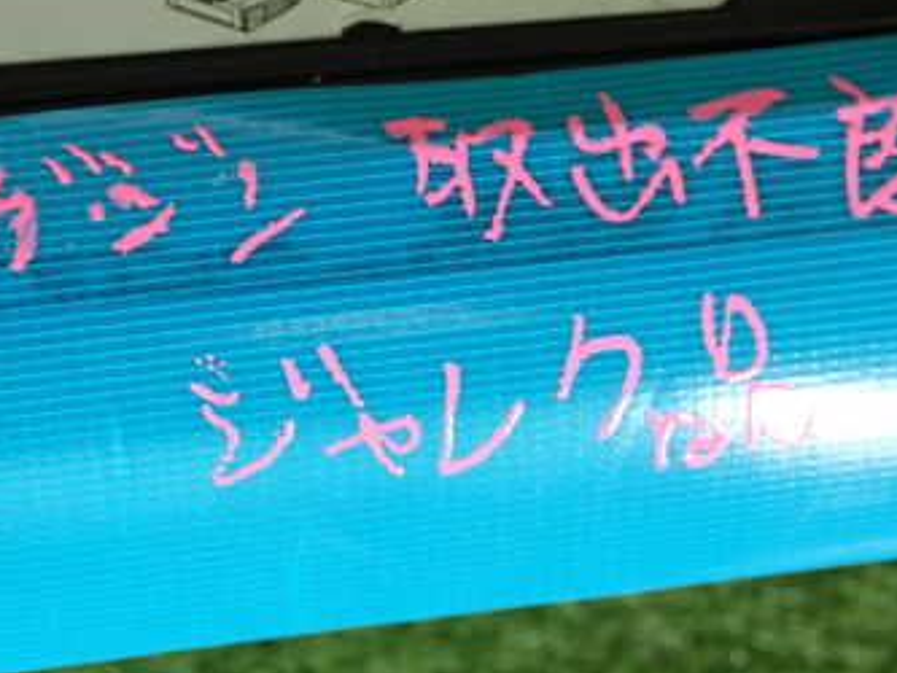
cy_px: 180
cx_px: 353
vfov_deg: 16.4
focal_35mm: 90
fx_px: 2333
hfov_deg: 21.7
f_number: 3.2
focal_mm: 9.01
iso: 250
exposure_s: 1/50
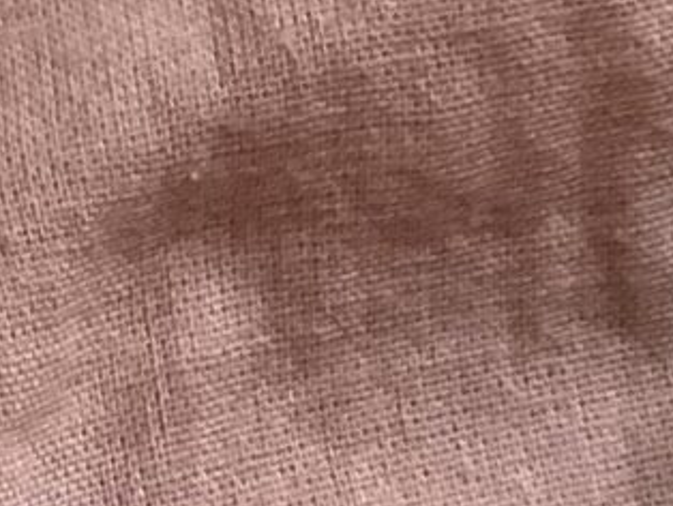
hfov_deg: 9.3
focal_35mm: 202
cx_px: -549
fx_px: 3930
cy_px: -620
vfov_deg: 7.0
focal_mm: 3.3
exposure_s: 1/50
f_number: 2.4
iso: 250
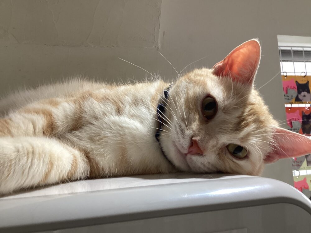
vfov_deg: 45.4
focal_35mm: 31
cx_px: 156
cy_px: 116
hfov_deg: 58.4
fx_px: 279
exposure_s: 1/50
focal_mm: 3.3
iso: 100
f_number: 2.4
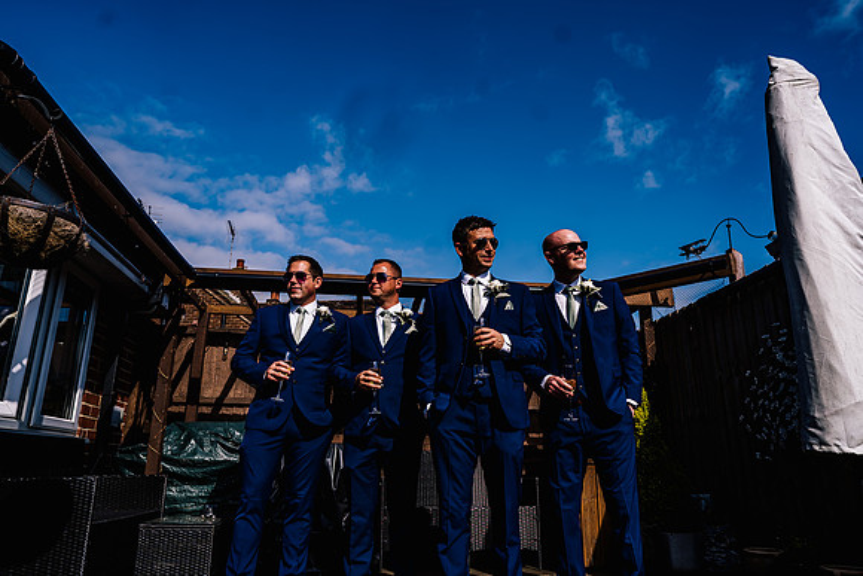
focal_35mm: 24
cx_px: 432
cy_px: 288
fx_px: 575
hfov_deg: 73.7
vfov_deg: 53.2
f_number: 3.5
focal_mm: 24
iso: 50
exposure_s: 1/1250
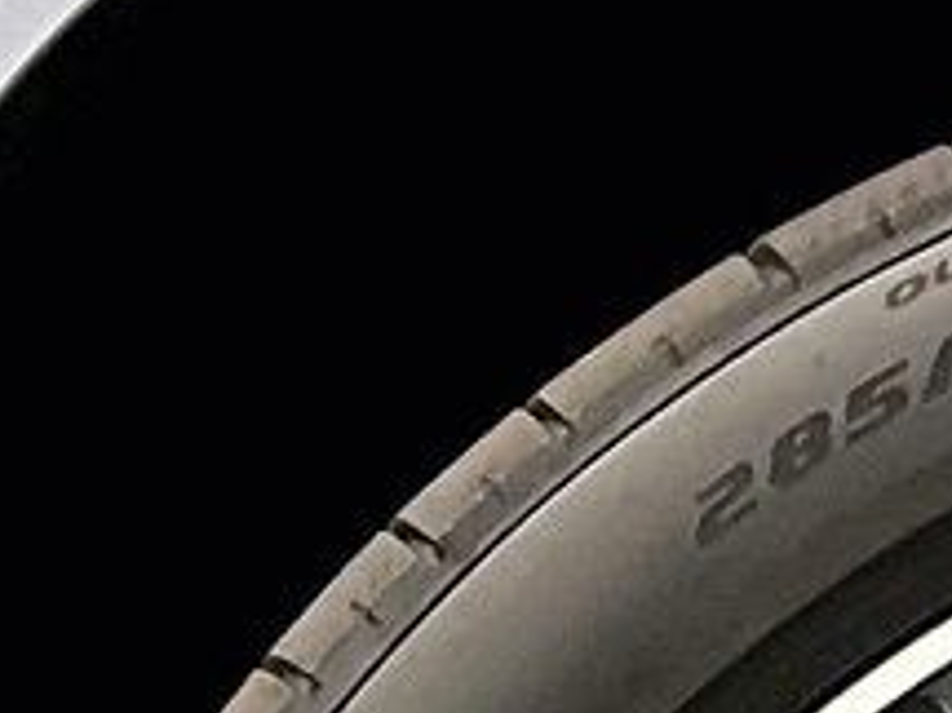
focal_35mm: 216
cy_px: 1820
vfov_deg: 6.5
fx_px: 5937
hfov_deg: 8.8
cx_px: 1625
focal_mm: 3
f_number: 1.8
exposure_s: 1/60
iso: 125
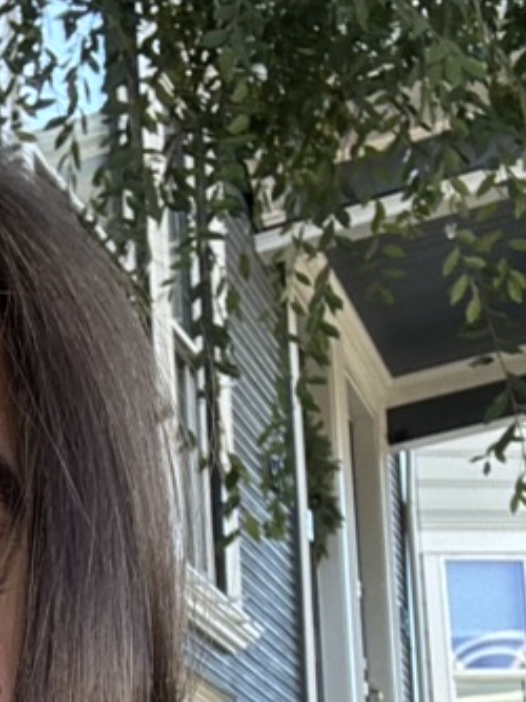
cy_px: 1026
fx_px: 1866
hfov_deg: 14.8
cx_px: -278
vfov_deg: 19.0
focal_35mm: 92
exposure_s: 1/121
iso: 32
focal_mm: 2.69
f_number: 1.9
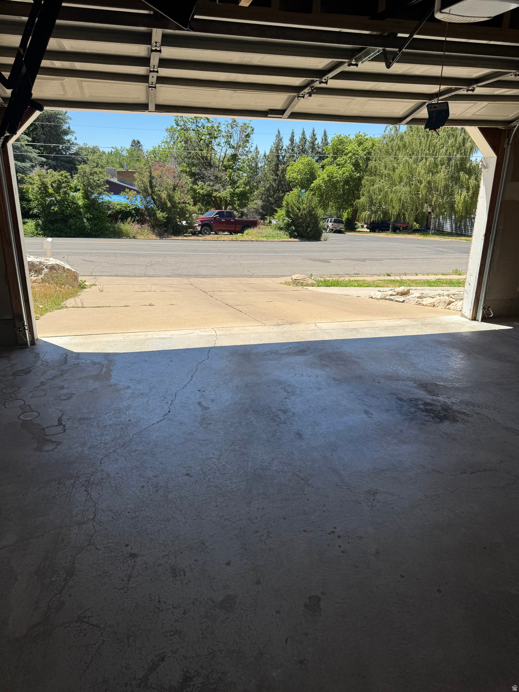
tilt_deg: -18.6
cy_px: 346
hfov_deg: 56.8
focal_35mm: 24
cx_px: 260
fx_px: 480
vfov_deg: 71.6
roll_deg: -1.9
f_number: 1.78
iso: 80
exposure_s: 1/3096
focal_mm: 6.76
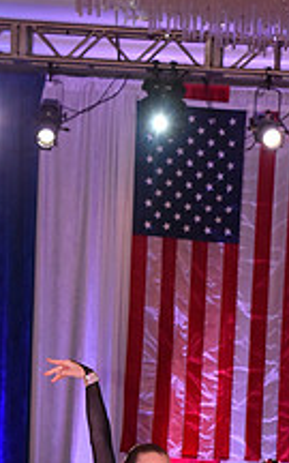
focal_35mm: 178
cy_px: 583
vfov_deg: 11.5
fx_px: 2243
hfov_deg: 7.3
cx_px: 311
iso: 2500
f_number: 6.3
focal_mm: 65
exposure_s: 1/320
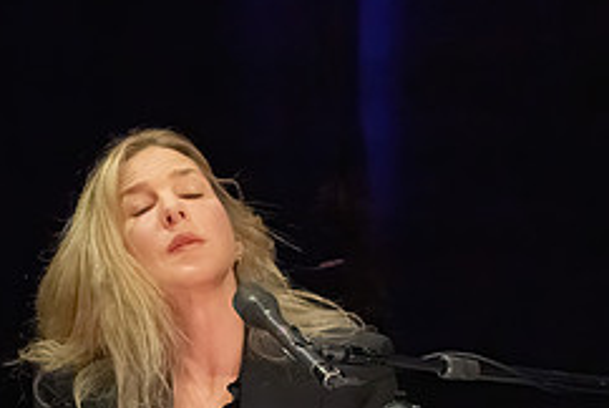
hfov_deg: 1.9
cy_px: 350
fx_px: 18410
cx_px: 473
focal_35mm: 1087
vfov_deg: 1.3
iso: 25600
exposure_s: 1/320
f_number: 8
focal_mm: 358
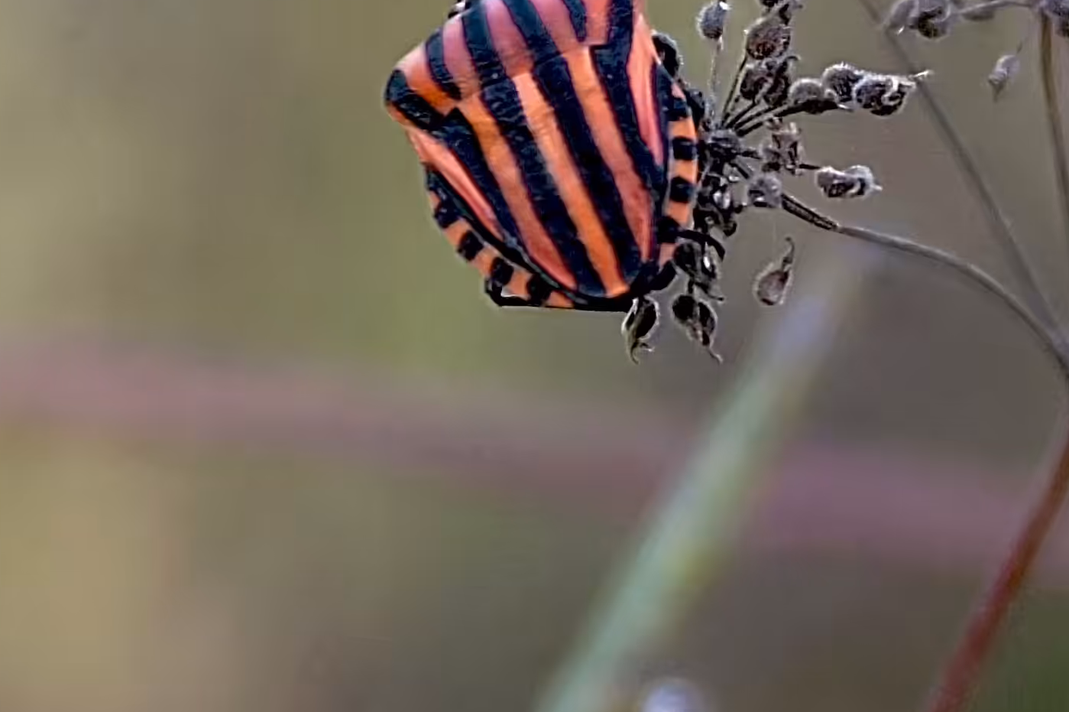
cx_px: 1168
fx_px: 29231
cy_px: 385
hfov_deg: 2.1
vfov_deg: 1.4
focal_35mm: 985
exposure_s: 1/40
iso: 200
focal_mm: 200
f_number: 5.6
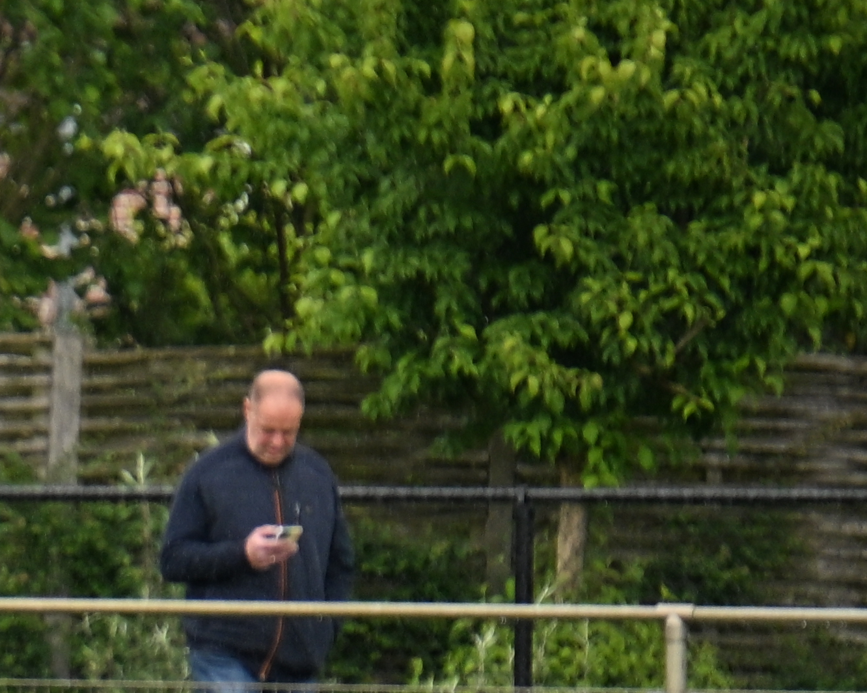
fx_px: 25217
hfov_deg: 2.0
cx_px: -621
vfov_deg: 1.6
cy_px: 805
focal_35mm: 983
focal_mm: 167
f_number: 6
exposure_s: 1/320
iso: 400
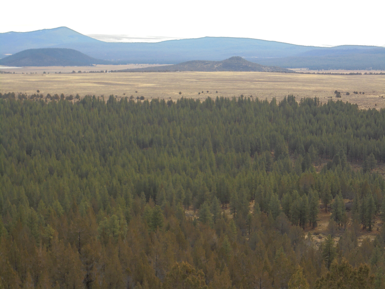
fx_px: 812
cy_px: 144
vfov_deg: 20.2
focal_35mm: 73
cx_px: 192
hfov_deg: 26.7
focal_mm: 13.1
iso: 100
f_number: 6.1
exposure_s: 1/160
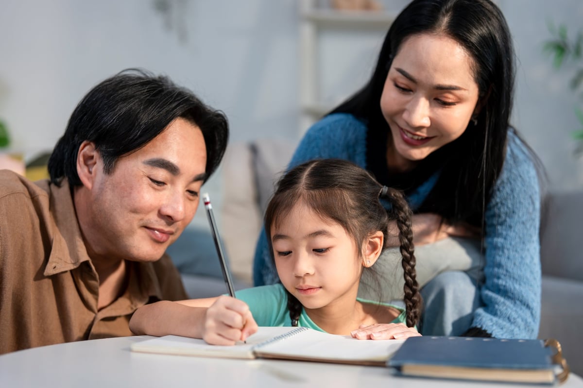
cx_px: 292
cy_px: 194
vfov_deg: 27.0
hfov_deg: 39.6
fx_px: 809
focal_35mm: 50
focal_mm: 50
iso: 200
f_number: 2
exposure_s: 1/320
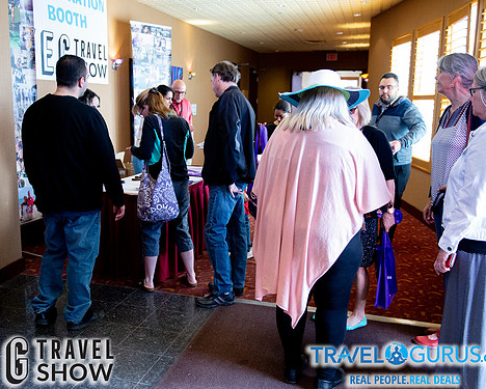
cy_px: 193
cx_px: 219
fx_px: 518
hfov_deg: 50.2
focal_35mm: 36
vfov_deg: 41.2
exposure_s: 1/1000
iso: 6400
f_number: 2.8
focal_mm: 31
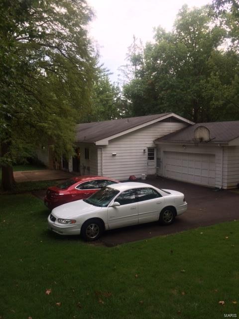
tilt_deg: -8.7
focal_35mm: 29
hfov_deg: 48.2
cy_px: 160
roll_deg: +0.9
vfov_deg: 61.7
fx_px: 267
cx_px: 120
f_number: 2.2
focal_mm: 4.15
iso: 40
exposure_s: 1/120
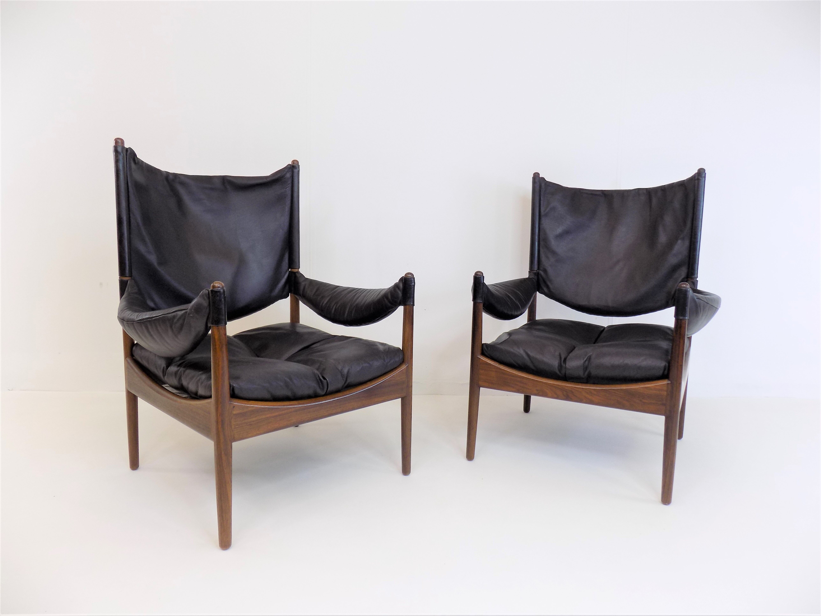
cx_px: 410
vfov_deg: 58.9
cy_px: 308
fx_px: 545
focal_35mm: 23
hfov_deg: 73.9
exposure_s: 1/30
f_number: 3.1
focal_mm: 4
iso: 100
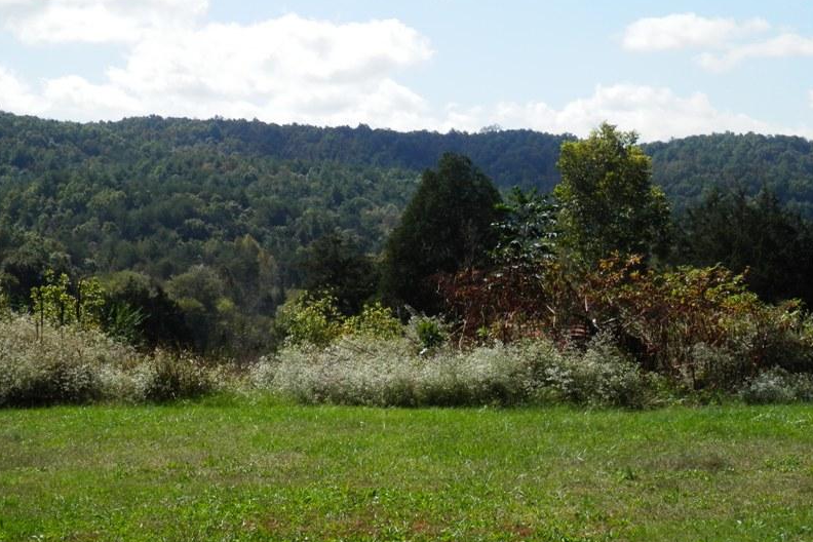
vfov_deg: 16.3
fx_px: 1897
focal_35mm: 84
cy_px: 286
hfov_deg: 24.2
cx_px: 405
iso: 80
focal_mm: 14.4
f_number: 4.6
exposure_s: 1/640
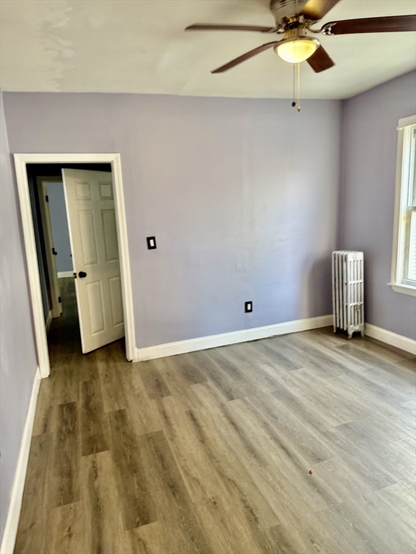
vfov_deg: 71.6
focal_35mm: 24
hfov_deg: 56.8
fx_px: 385
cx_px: 208
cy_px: 277
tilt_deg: -5.9
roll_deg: +3.1
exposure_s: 1/60
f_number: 1.78
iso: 125
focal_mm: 6.76
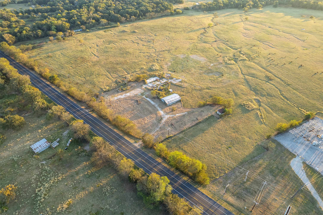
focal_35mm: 22
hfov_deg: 78.6
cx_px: 162
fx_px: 197
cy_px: 108
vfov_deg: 57.2
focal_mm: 8.38
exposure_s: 1/160
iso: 100
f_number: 2.8
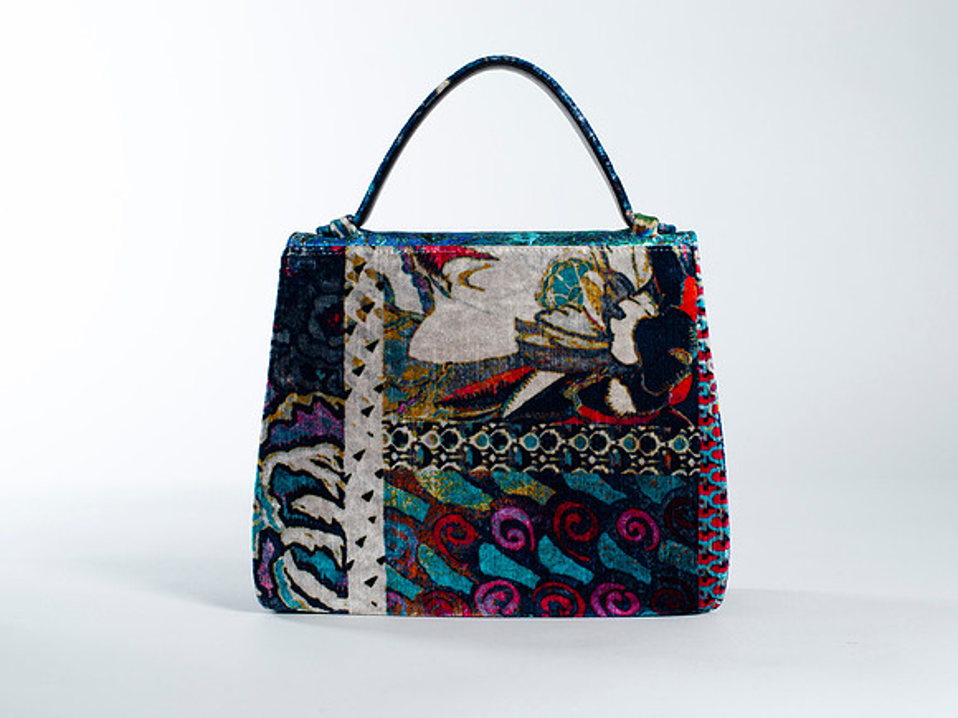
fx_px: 1505
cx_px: 479
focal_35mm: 54
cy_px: 359
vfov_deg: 26.9
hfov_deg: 35.3
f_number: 7.1
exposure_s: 1/200
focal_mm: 50
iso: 200
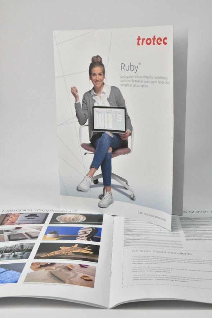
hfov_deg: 26.5
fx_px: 450
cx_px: 106
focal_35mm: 51
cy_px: 159
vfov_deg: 38.9
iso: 2500
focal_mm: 34
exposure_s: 1/125
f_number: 18
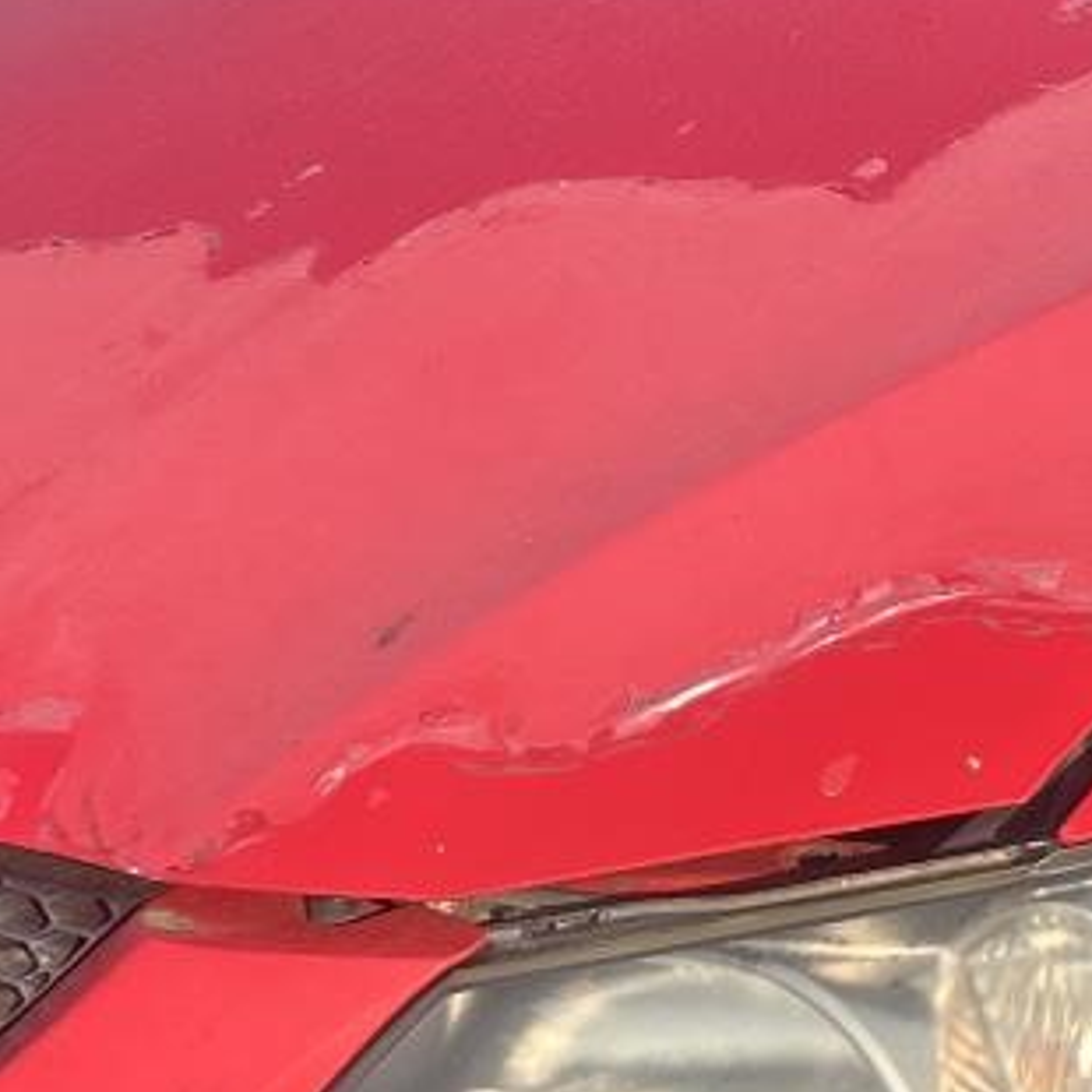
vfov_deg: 18.3
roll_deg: -2.4
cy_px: 571
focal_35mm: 95
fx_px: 3391
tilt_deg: -22.6
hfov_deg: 17.5
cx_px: 1293
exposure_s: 1/1901
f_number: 1.5
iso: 50
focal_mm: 5.7
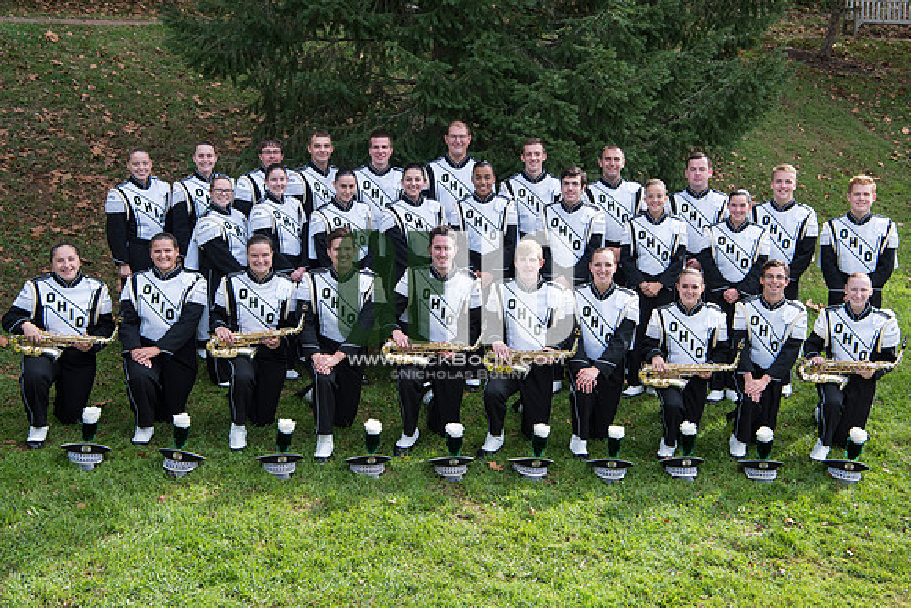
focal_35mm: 48
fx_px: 1212
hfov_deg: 41.2
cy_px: 284
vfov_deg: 28.1
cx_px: 465
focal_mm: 45
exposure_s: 1/400
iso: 500
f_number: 8
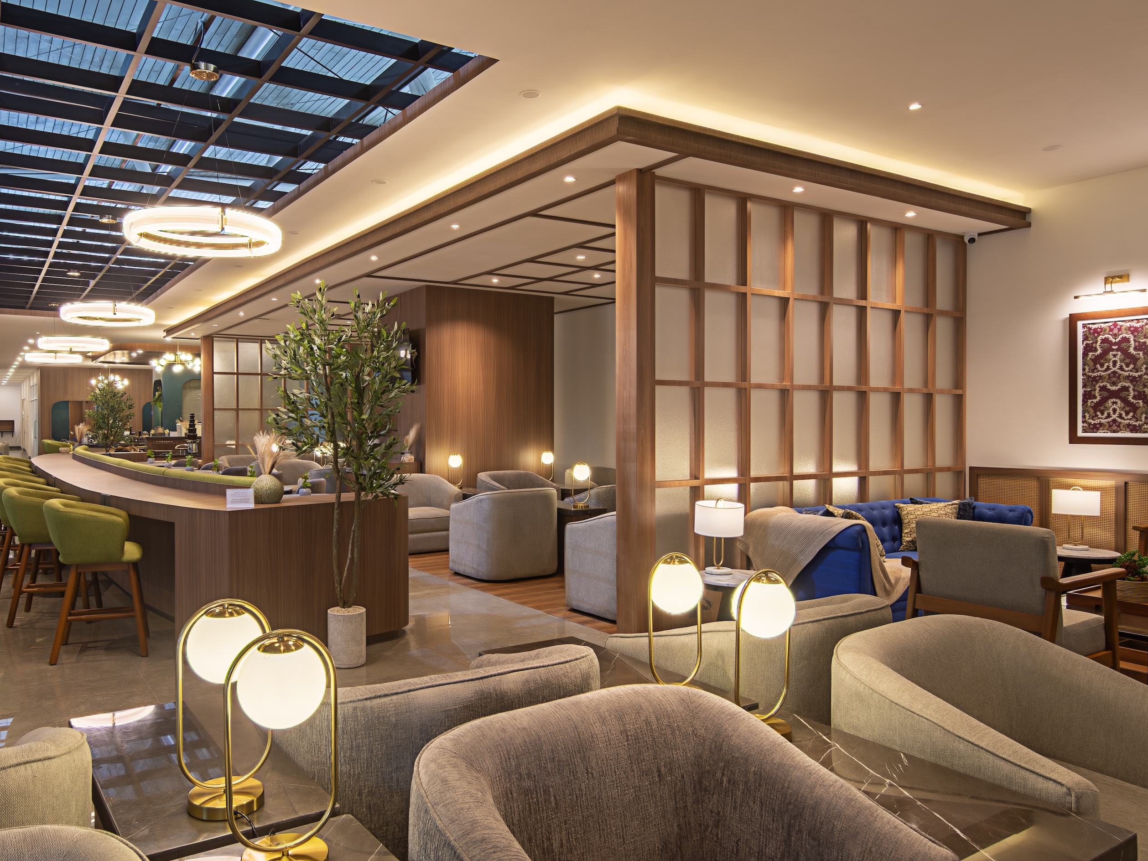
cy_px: 443
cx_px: 535
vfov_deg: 59.5
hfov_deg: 74.6
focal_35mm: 23
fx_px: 752
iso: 160
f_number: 7.1
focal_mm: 11
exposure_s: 1/25
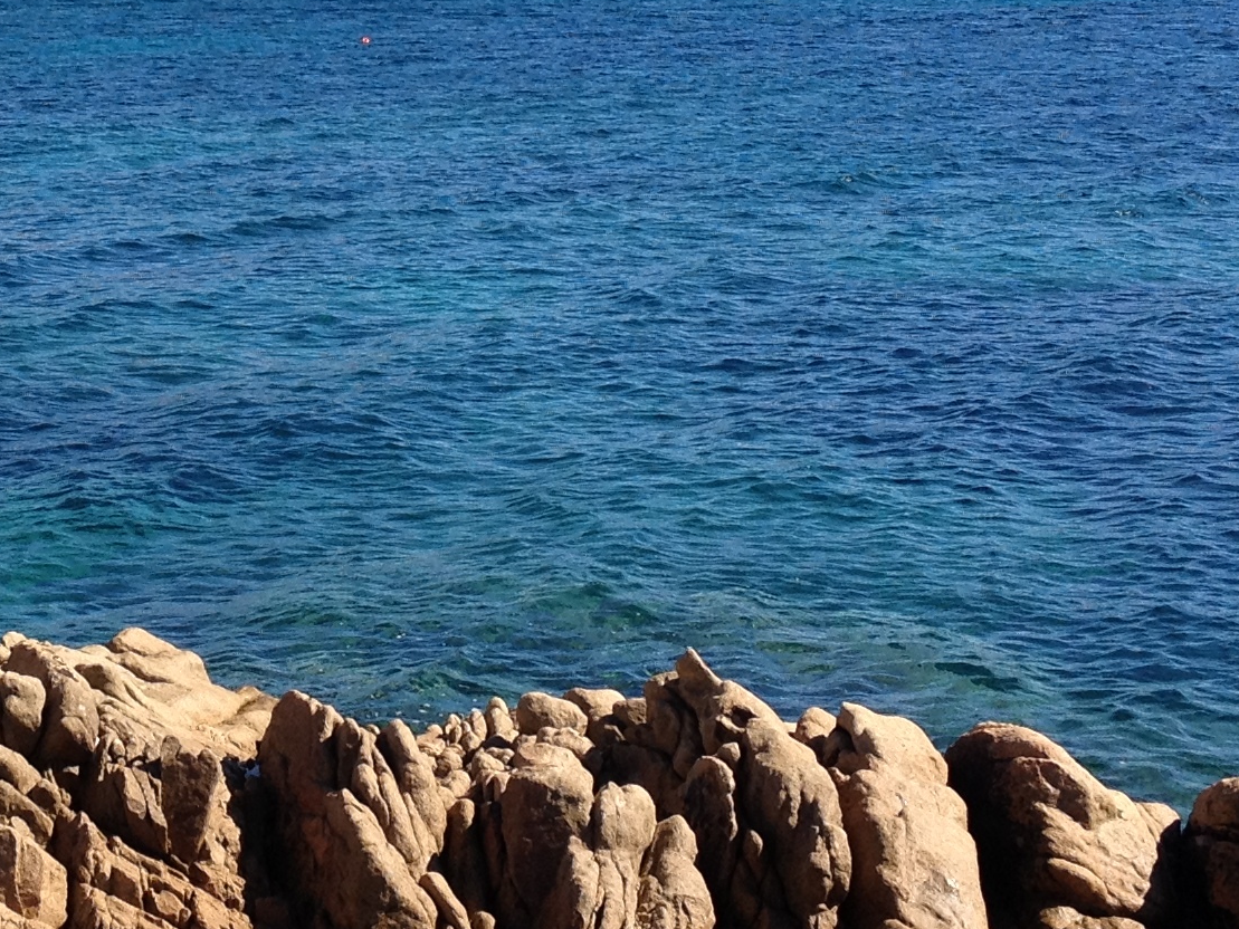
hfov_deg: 18.8
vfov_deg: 14.3
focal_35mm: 103
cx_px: 181
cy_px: 209
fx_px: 3687
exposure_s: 1/1284
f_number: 2.4
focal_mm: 4.28
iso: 64
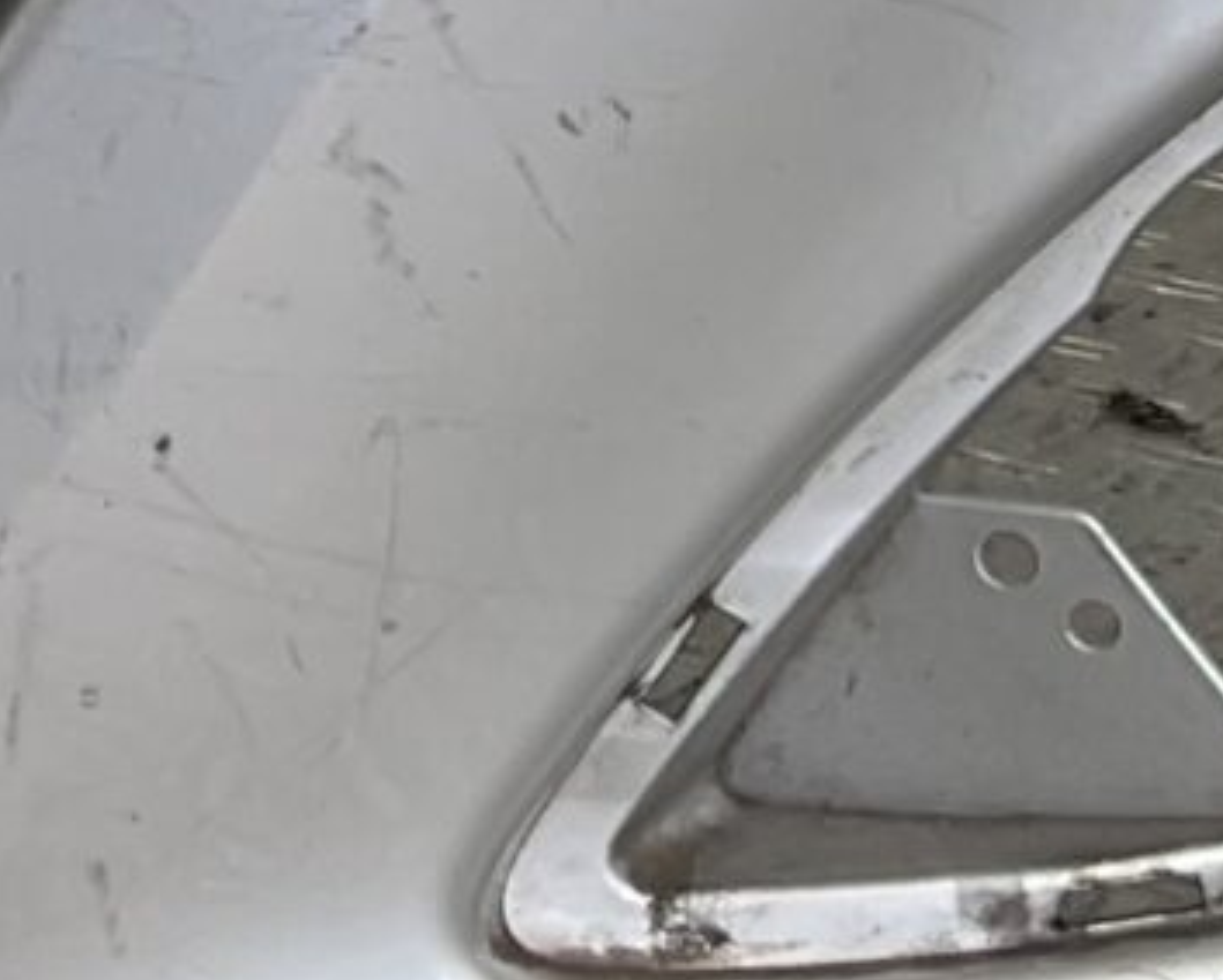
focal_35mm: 205
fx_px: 7426
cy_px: -703
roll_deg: -1.3
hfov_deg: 8.6
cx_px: -1614
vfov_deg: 7.4
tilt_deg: -7.9
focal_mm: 3
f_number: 1.8
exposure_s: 1/152
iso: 16
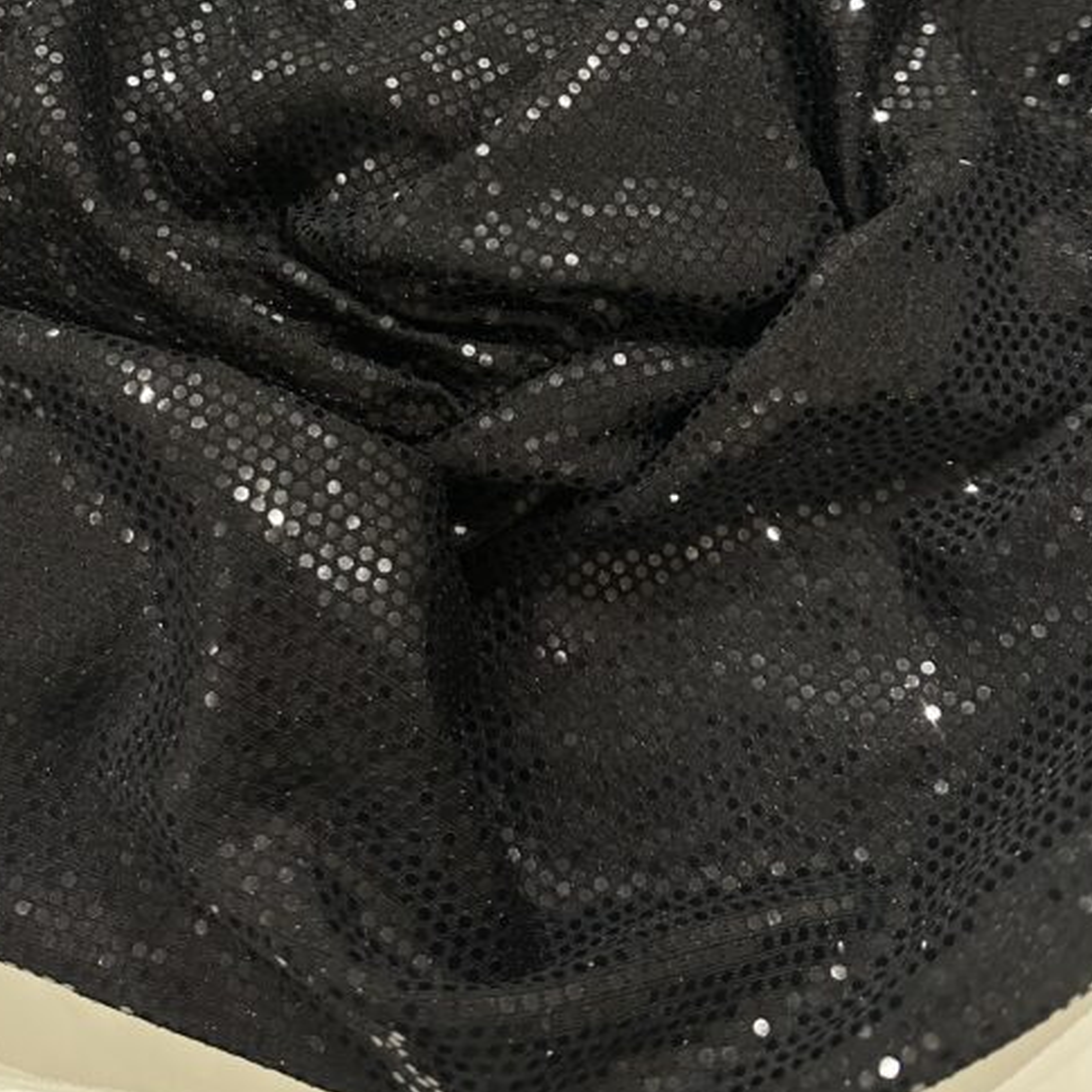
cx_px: 428
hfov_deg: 46.9
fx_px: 1249
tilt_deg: -61.1
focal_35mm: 35
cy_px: 207
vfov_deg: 44.7
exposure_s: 1/60
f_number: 1.78
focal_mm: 6.86
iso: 800
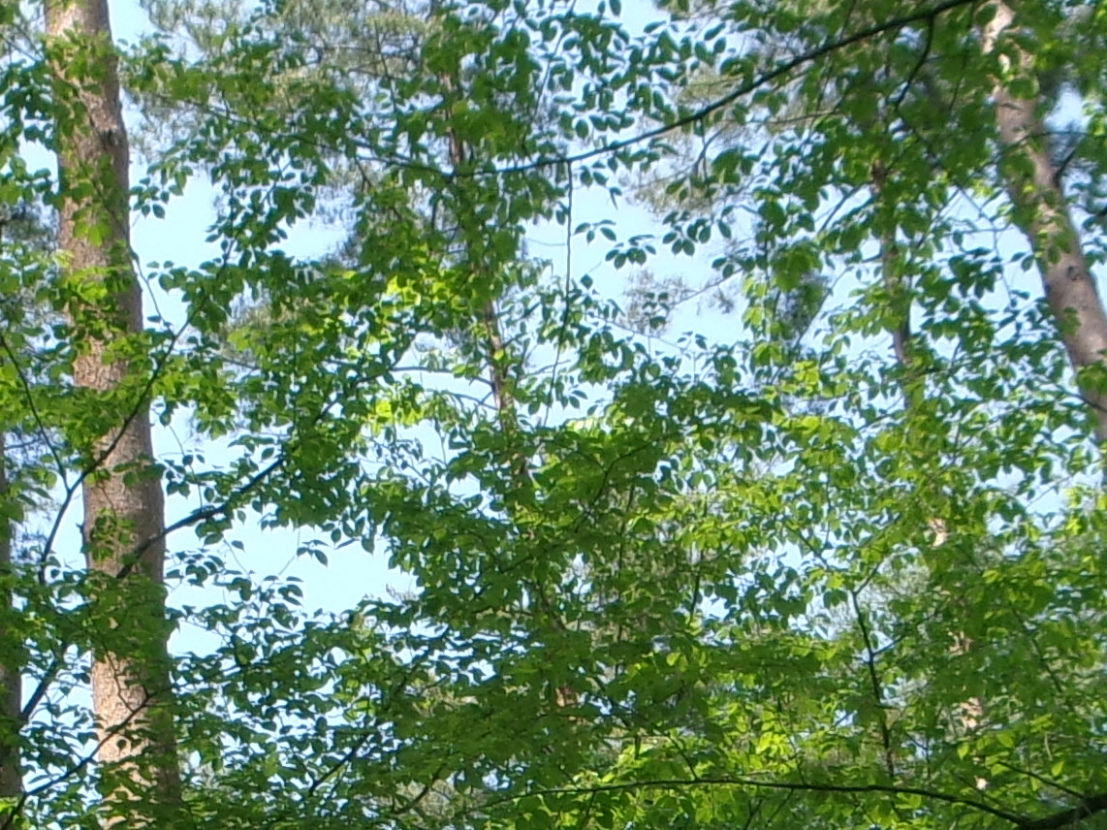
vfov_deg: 12.9
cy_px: 880
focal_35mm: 113
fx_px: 3613
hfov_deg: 17.4
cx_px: 635
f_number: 3.9
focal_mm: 5.1
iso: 100
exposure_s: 1/250
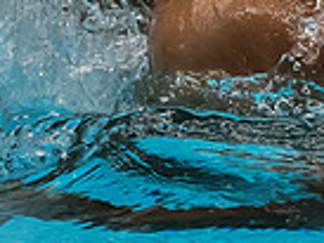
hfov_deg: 1.0
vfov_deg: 0.7
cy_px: -78
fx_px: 18858
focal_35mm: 2013
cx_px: 222
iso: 2000
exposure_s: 1/1000
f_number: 2.8
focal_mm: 200
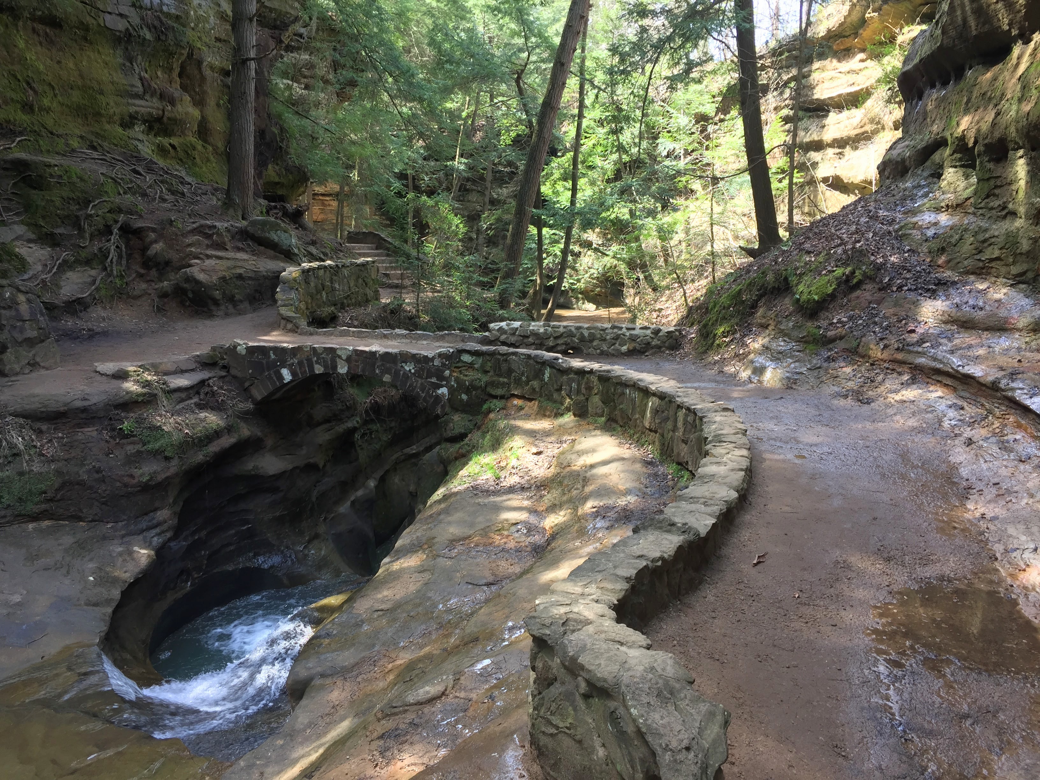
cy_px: 390
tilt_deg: -10.0
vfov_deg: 48.2
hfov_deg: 61.7
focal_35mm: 29
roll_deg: -0.8
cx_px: 520
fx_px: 871
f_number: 2.2
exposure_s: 1/60
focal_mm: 4.15
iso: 32
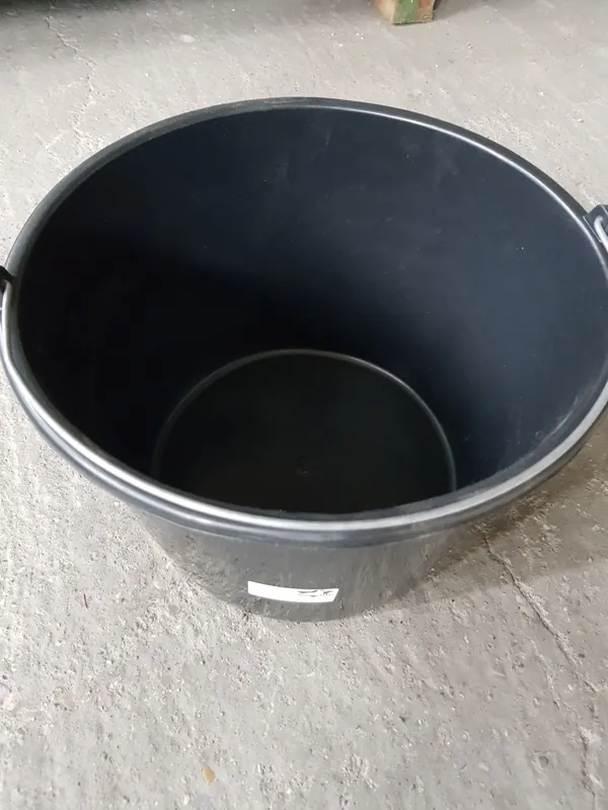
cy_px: 405
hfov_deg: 53.1
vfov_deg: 67.3
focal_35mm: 26
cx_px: 304
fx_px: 609
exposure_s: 1/30
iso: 640
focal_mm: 4.2
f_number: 1.7
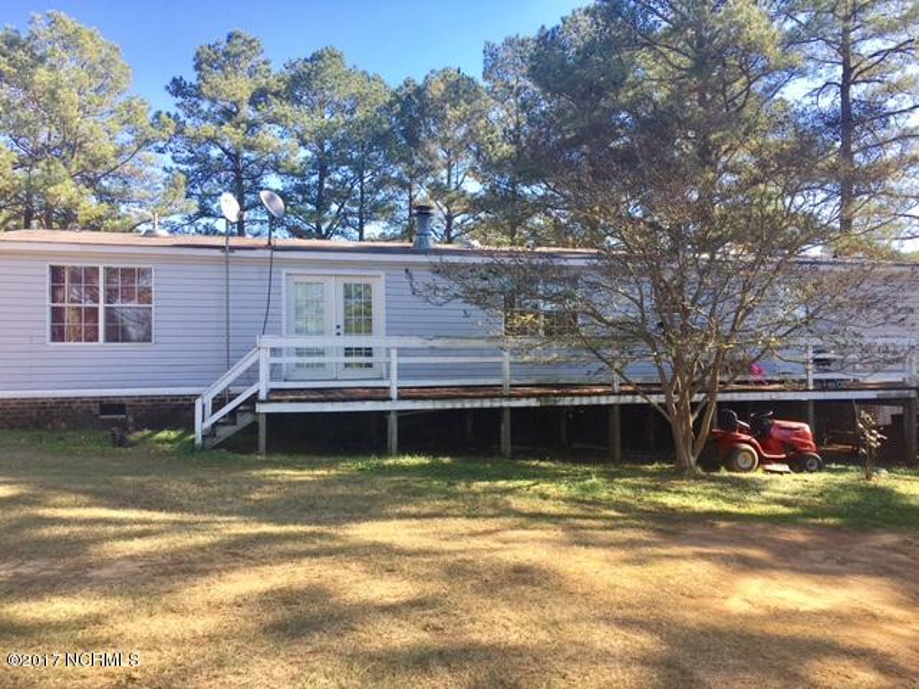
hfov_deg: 61.7
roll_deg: -0.1
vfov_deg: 48.2
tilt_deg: +2.0
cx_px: 460
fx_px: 770
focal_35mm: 29
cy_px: 344
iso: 25
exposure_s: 1/346
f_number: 2.2
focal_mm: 4.15
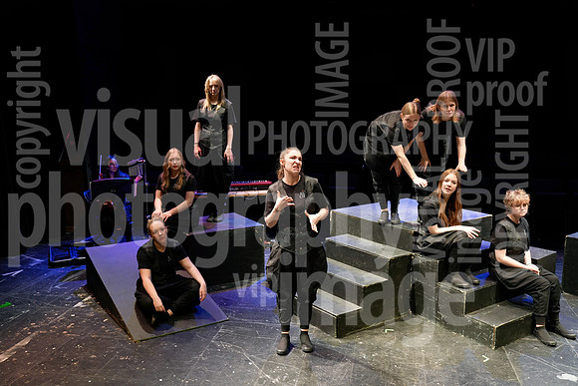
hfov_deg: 54.4
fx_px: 562
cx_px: 289
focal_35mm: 35
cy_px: 193
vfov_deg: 37.9
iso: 640
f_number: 3.2
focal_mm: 35
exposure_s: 1/160
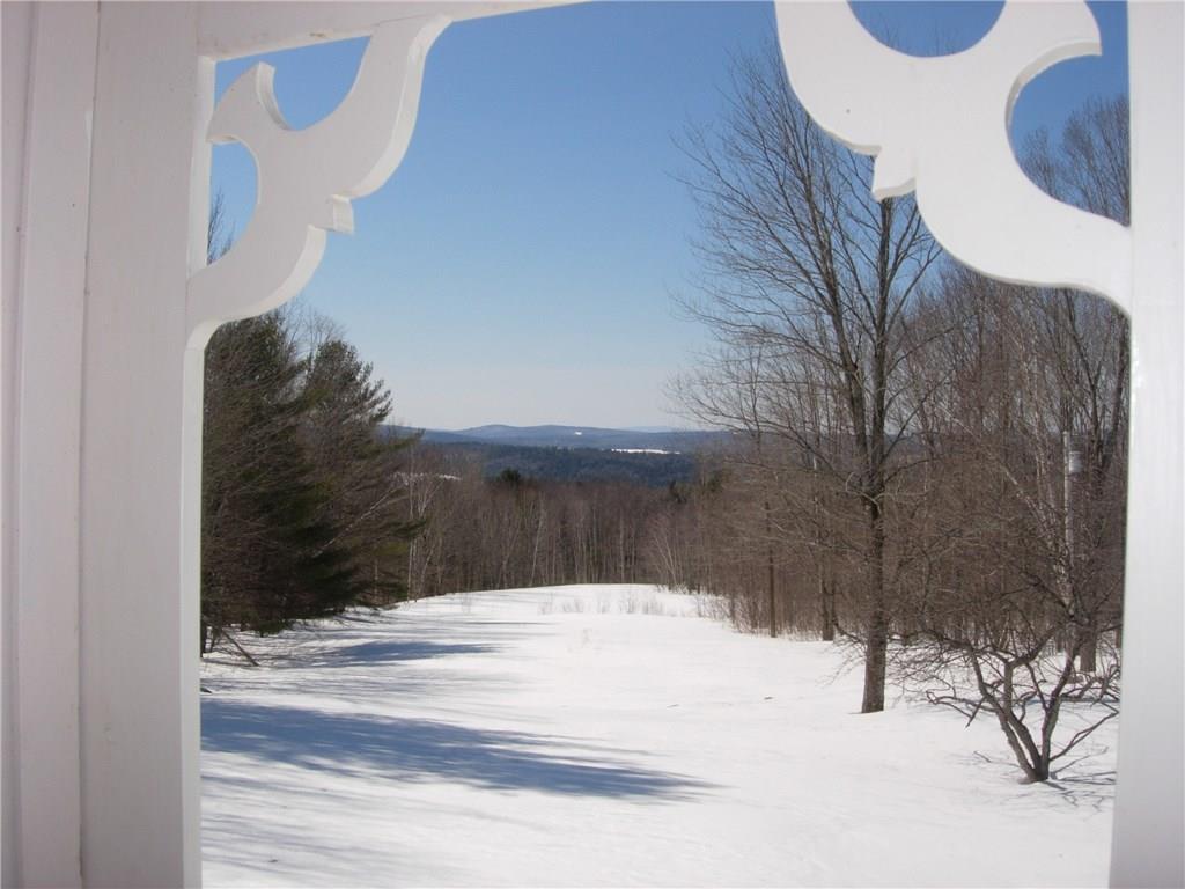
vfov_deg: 37.7
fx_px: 1301
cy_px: 444
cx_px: 592
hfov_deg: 49.0
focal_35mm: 38
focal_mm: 7.8
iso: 79
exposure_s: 1/1534
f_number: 4.8
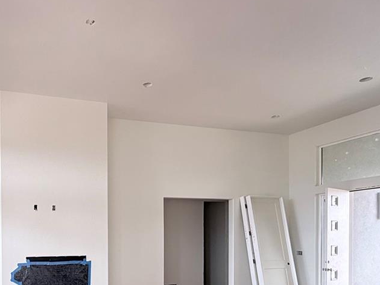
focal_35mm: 32
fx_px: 351
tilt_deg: -1.1
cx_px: 96
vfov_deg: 41.6
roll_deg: +0.0
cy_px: 241
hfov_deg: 54.2
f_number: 2.2
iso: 80
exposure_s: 1/99
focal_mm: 2.22
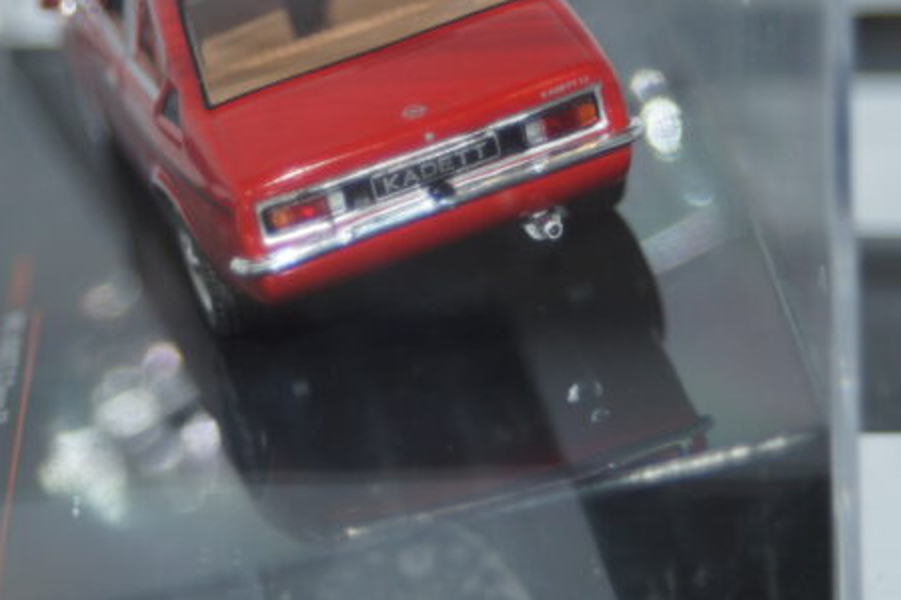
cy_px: 238
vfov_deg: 9.8
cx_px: 348
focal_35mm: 140
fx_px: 3504
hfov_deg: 14.6
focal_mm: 70
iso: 250
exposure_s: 1/60
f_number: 5.6
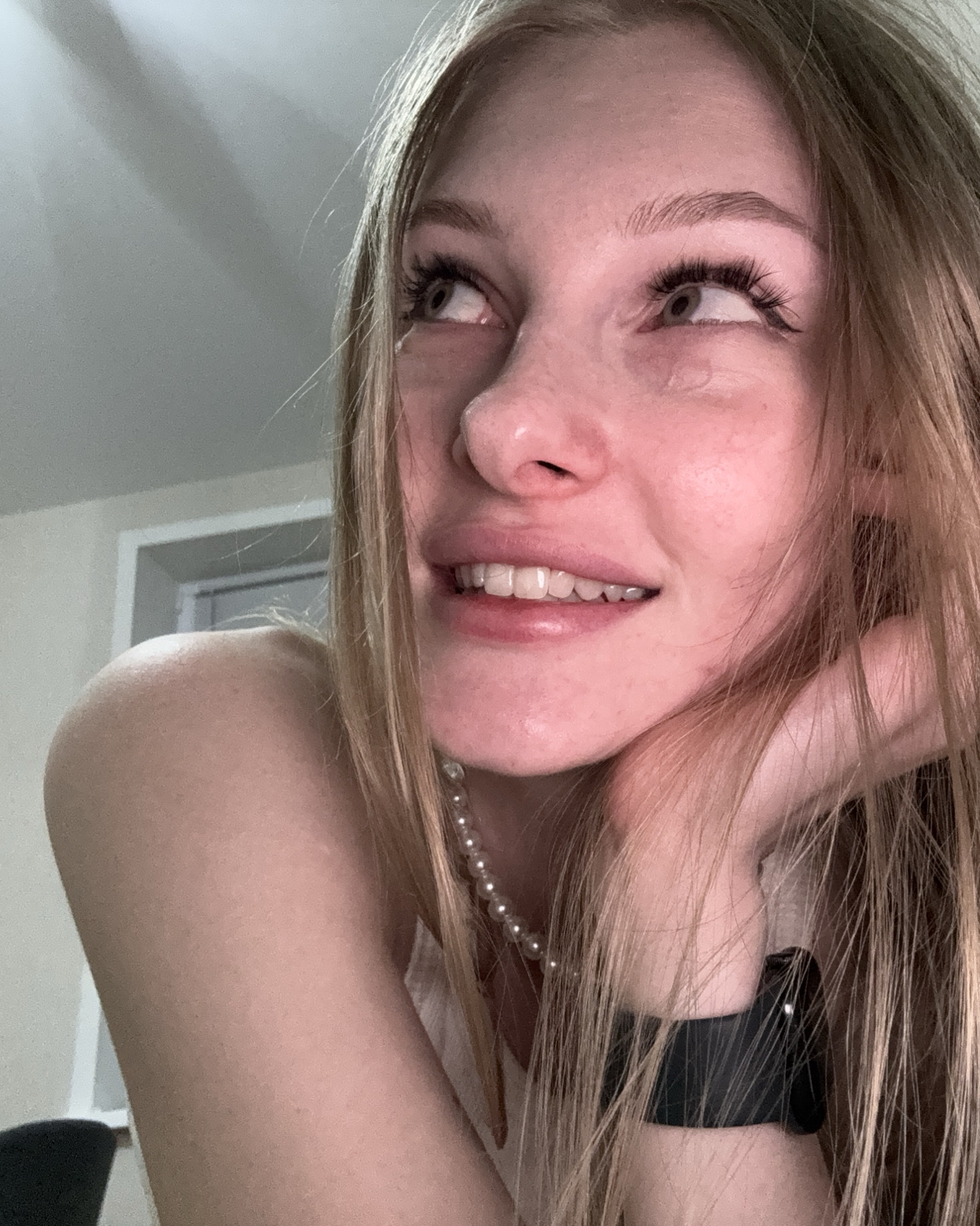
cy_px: 613
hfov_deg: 48.3
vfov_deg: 58.8
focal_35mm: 30
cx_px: 567
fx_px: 1088
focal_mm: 2.69
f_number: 1.9
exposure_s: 1/41
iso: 200
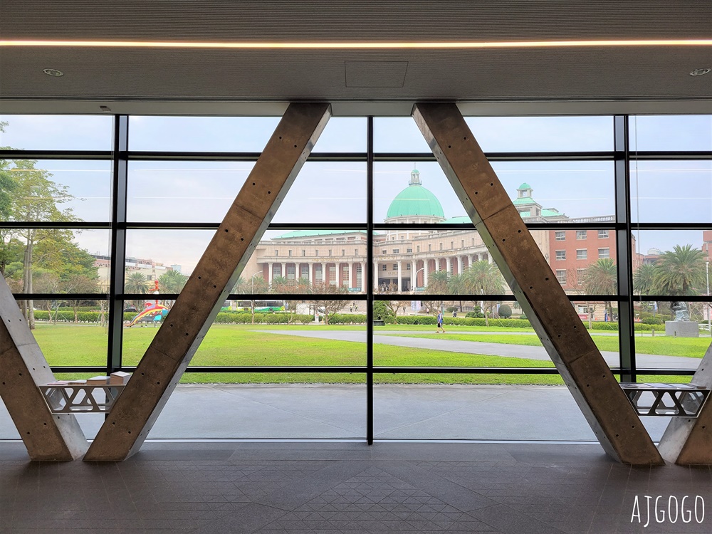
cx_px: 356
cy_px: 267
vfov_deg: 53.1
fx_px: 535
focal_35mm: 26
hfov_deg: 67.3
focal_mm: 5.4
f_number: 1.8
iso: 40
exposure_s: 1/170
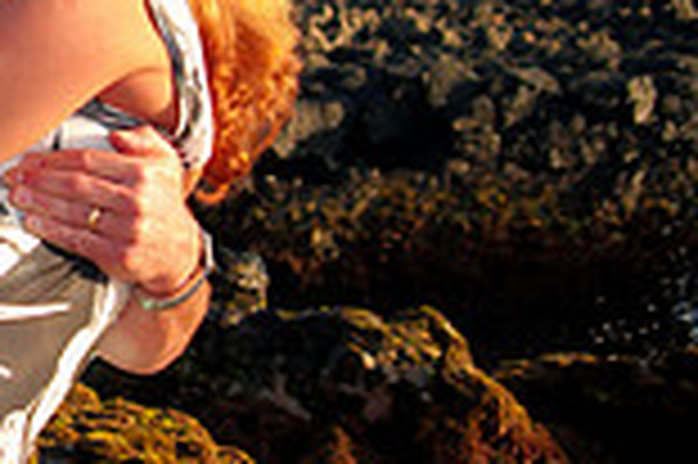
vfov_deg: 6.1
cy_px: -97
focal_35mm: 224
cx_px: -441
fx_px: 4338
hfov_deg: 8.9
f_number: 4.5
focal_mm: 40
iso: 200
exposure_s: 1/400
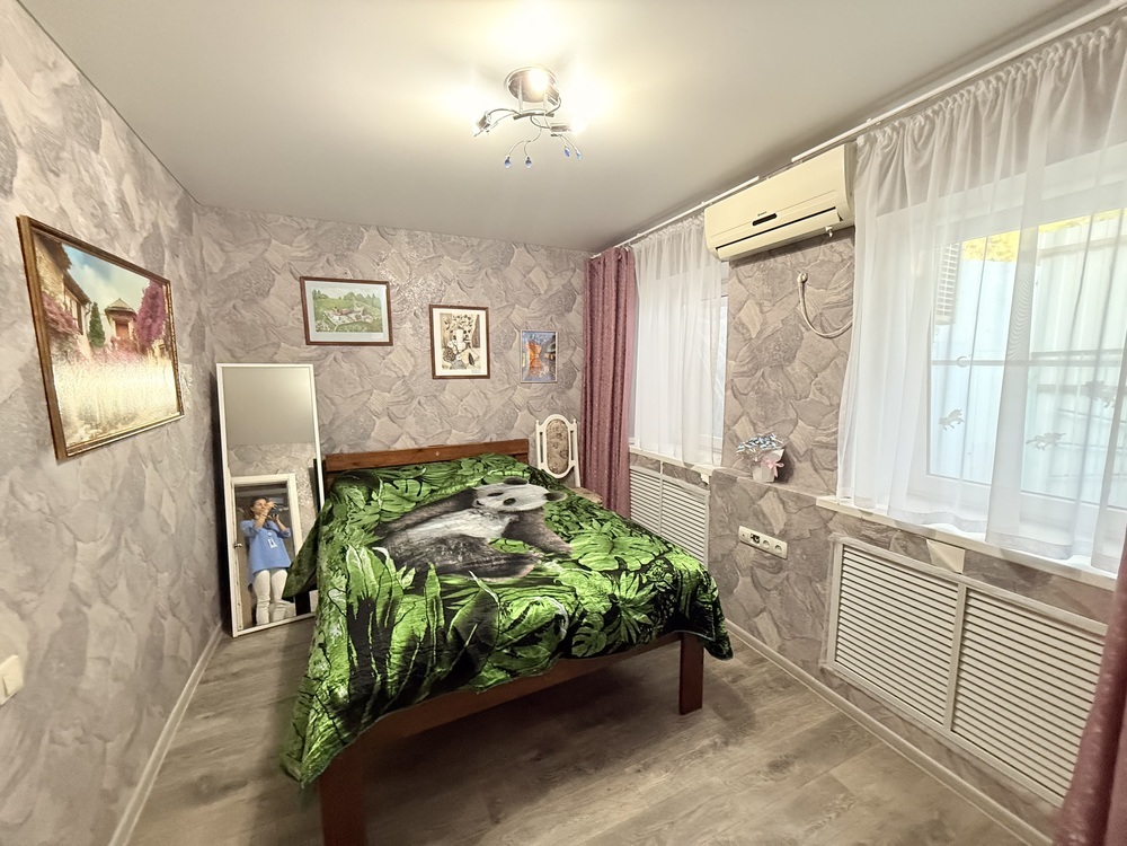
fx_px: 456
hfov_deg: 102.1
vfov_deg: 85.7
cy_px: 423
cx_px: 564
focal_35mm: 14
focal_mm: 2.22
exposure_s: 1/50
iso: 640
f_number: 2.2
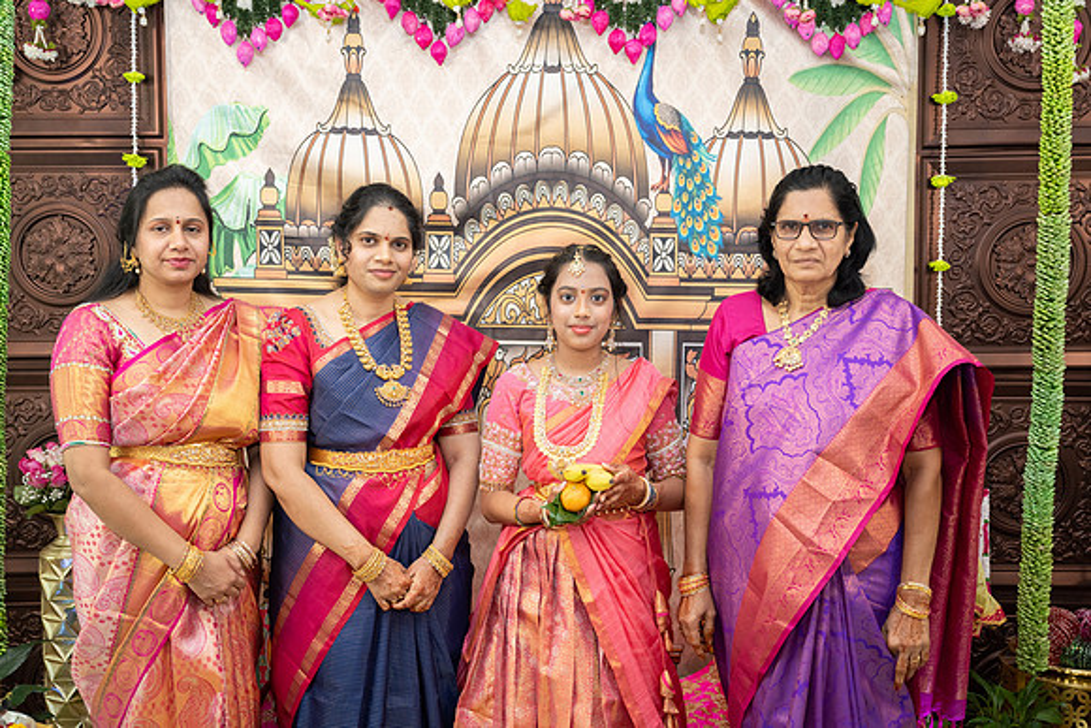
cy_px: 364
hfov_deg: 50.3
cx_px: 546
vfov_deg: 34.8
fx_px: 1161
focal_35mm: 38
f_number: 3.2
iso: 640
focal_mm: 38
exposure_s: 1/160
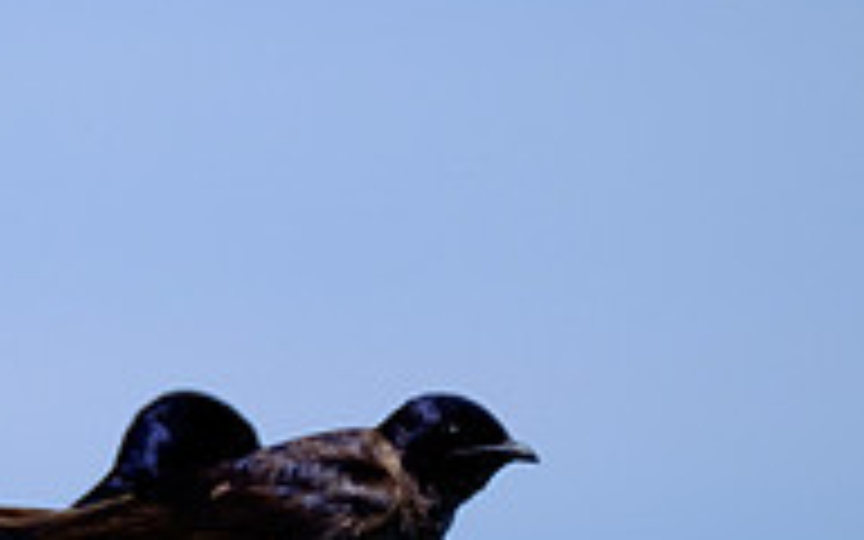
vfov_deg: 0.5
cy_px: 575
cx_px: -194
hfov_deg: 0.9
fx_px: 57313
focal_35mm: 2434
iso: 500
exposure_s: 1/2000
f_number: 5.6
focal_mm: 400
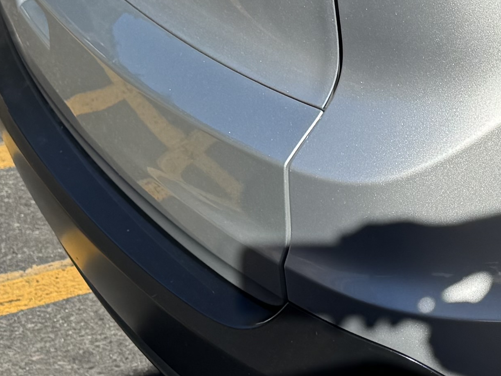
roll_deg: -5.1
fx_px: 1621
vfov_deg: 13.2
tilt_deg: -26.5
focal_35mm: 112
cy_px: 75
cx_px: 616
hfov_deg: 16.7
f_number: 1.78
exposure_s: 1/4310
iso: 80
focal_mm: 6.76
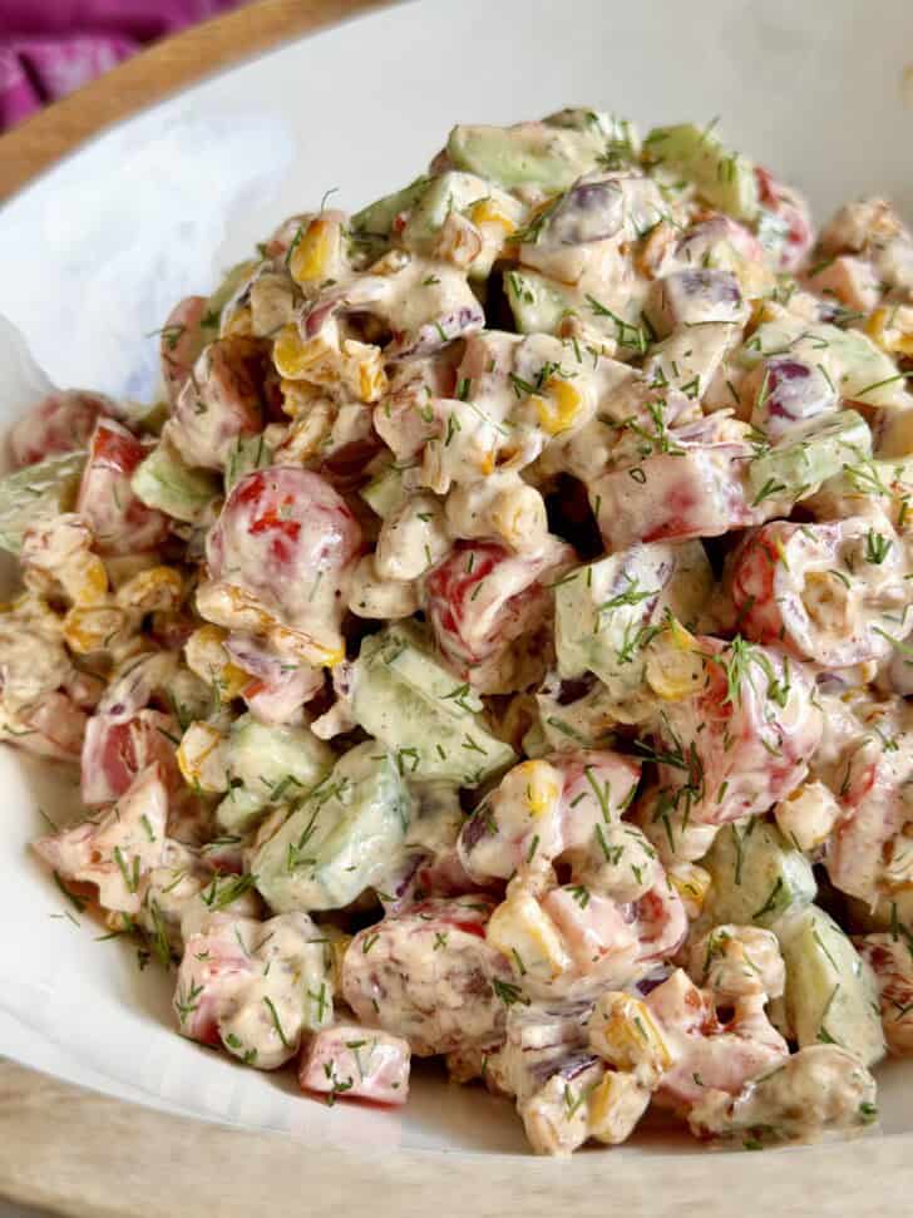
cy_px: 609
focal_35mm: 48
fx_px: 1688
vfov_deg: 39.7
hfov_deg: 30.3
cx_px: 456
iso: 64
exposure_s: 1/164
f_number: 1.8
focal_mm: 6.8
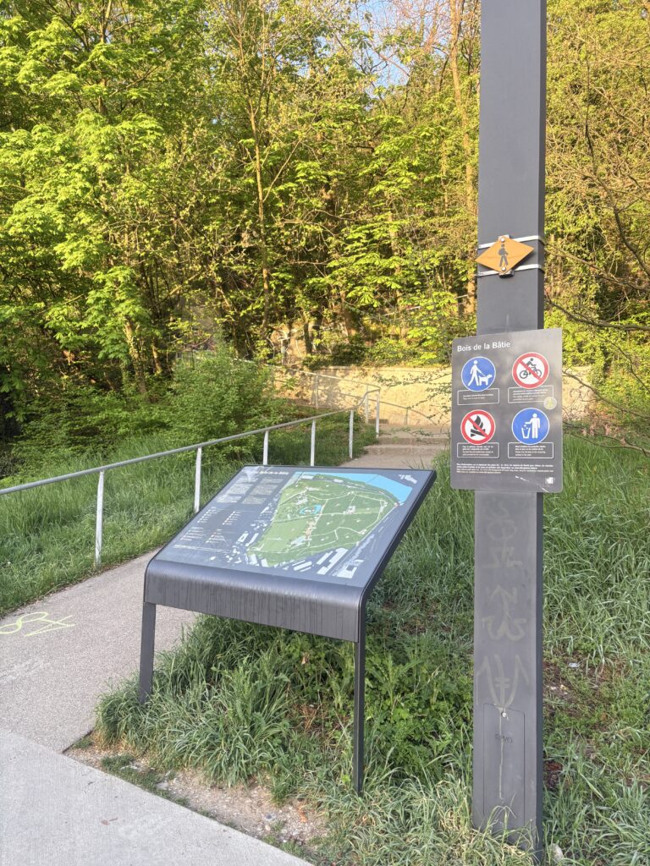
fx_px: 651
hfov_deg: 53.1
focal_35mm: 26
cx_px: 325
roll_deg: -1.7
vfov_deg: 67.3
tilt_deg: +3.0
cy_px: 433
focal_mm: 5.96
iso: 32
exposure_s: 1/148
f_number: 1.6
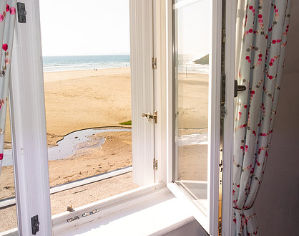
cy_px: 105
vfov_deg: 37.8
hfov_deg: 47.1
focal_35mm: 39
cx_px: 145
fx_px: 343
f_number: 7.1
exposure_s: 1/2000
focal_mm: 8.8
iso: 1000
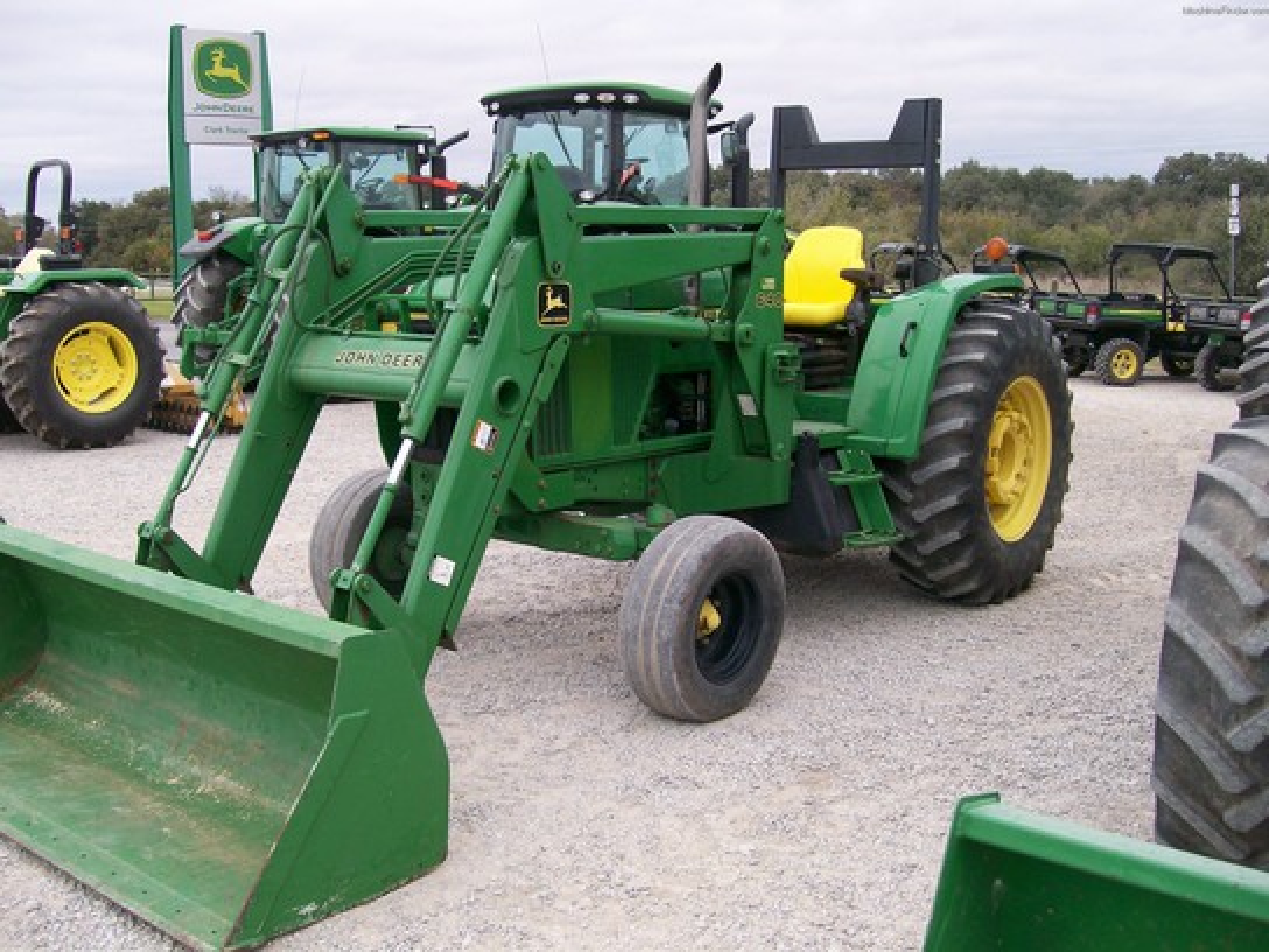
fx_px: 1320
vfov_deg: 39.7
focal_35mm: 36
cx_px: 634
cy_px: 476
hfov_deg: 51.4
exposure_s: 1/201
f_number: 2.7
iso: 80
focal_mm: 6
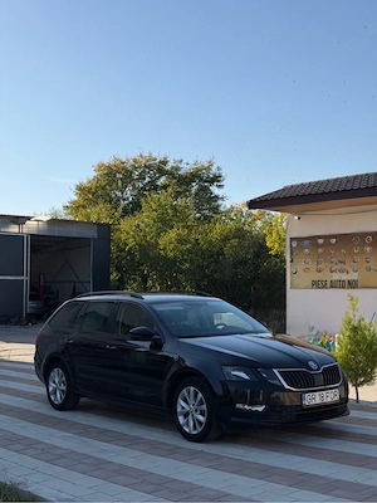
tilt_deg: +3.7
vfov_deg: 39.7
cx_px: 188
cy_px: 252
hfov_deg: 30.3
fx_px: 697
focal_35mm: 48
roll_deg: +0.1
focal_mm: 6.76
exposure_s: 1/4329
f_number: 1.78
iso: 64
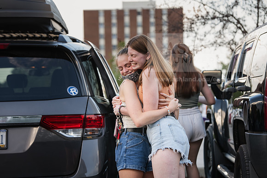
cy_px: 89
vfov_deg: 11.4
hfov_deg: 17.1
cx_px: 134
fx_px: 890
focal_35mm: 120
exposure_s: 1/320
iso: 640
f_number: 5
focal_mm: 120
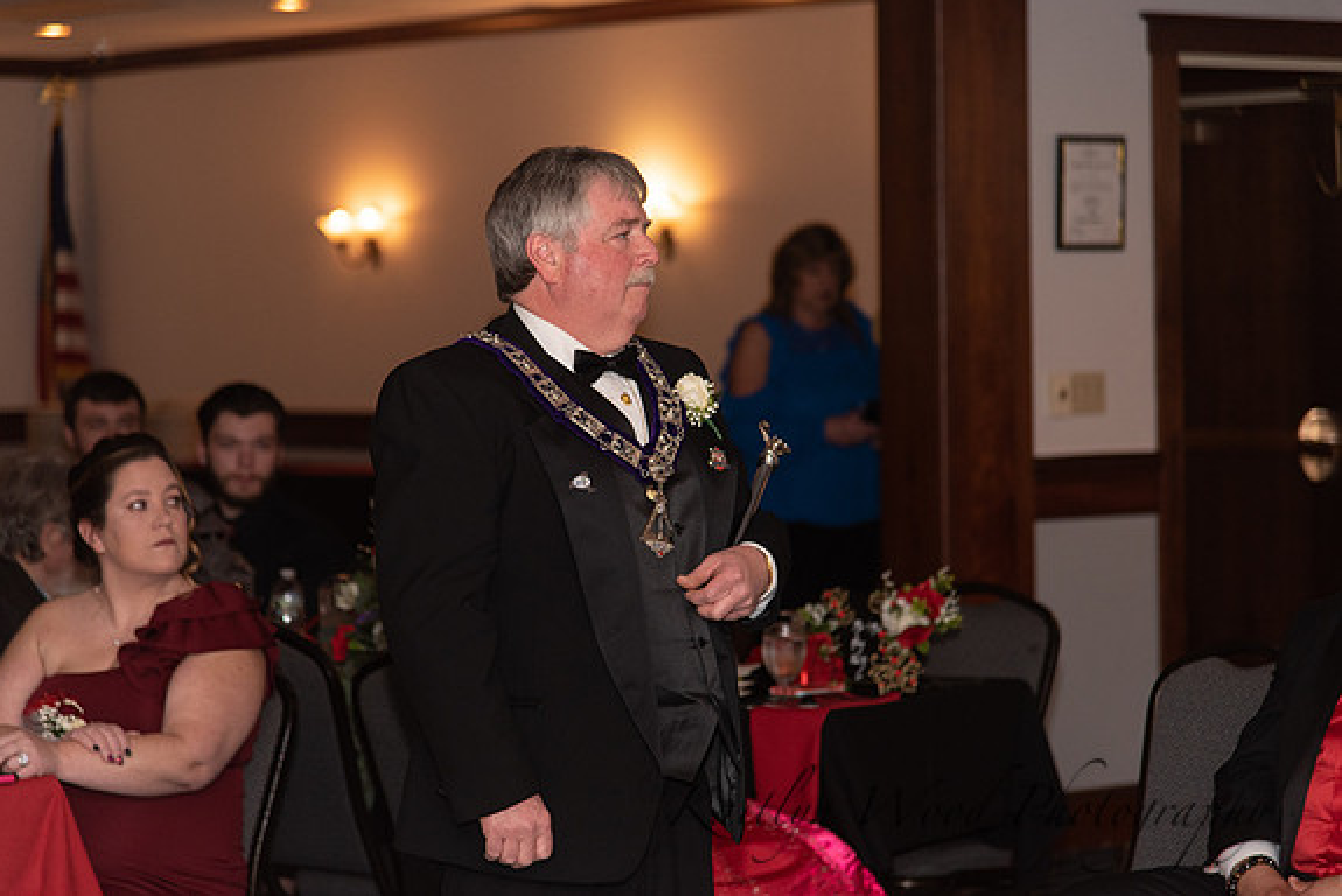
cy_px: 447
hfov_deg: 16.9
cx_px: 667
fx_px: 4513
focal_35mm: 121
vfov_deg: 11.3
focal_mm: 120
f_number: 4
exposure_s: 1/200
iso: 800
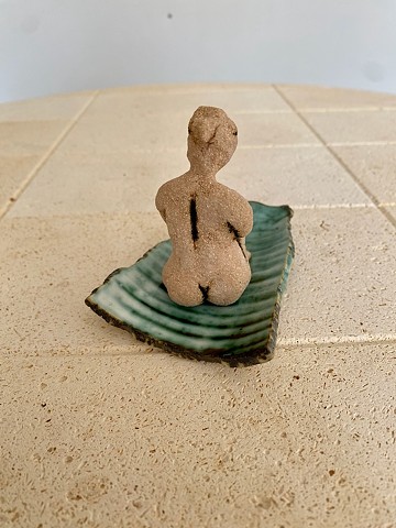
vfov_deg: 67.3
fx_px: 397
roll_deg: +1.9
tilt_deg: -32.3
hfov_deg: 53.1
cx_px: 198
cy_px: 264
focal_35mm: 26
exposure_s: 1/122
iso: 50
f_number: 1.8
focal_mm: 4.2
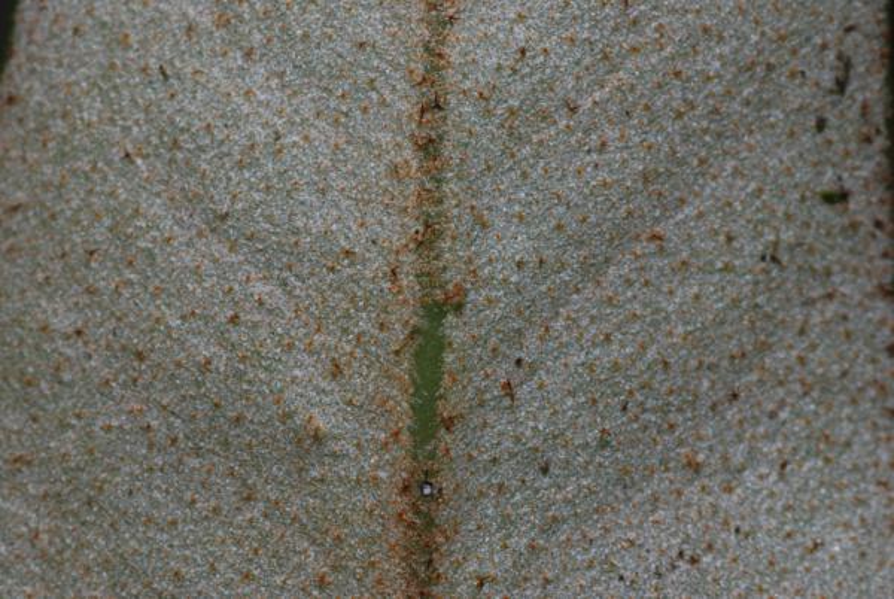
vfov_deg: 13.1
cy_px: 300
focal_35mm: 105
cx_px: 447
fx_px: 2611
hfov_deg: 19.4
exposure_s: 1/60
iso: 200
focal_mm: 70
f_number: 14
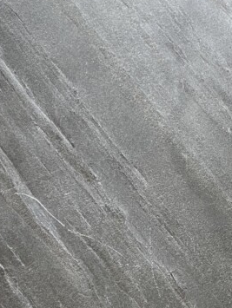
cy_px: 150
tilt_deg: -82.9
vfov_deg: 47.8
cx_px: 136
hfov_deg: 36.8
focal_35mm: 39
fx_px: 348
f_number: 1.6
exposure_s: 1/50
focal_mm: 4.2
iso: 80
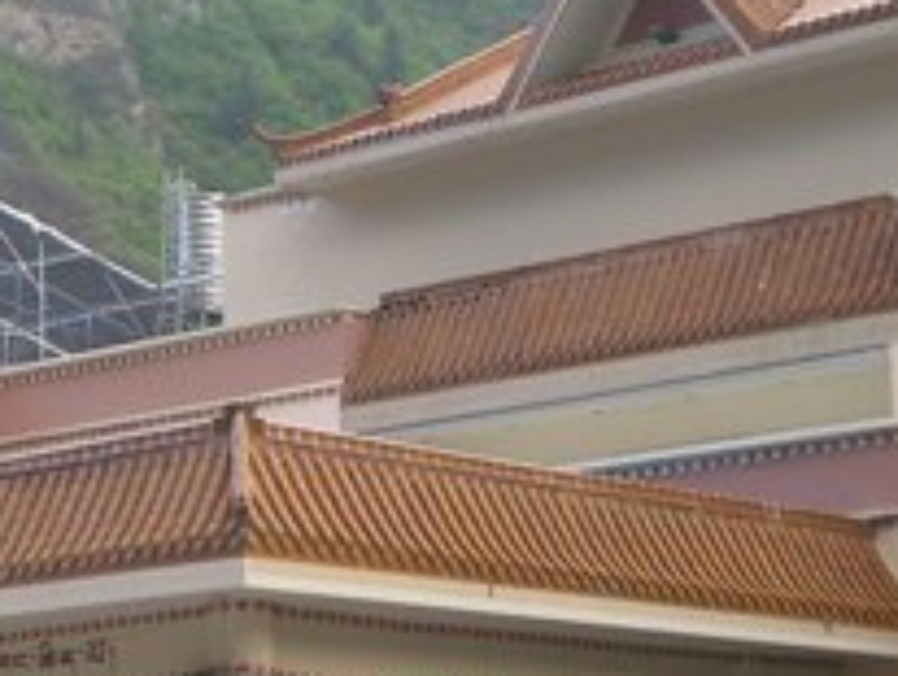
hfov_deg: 15.6
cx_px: 172
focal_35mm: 125
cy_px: 414
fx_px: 3247
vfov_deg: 11.9
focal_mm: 7.6
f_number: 3
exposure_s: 1/80
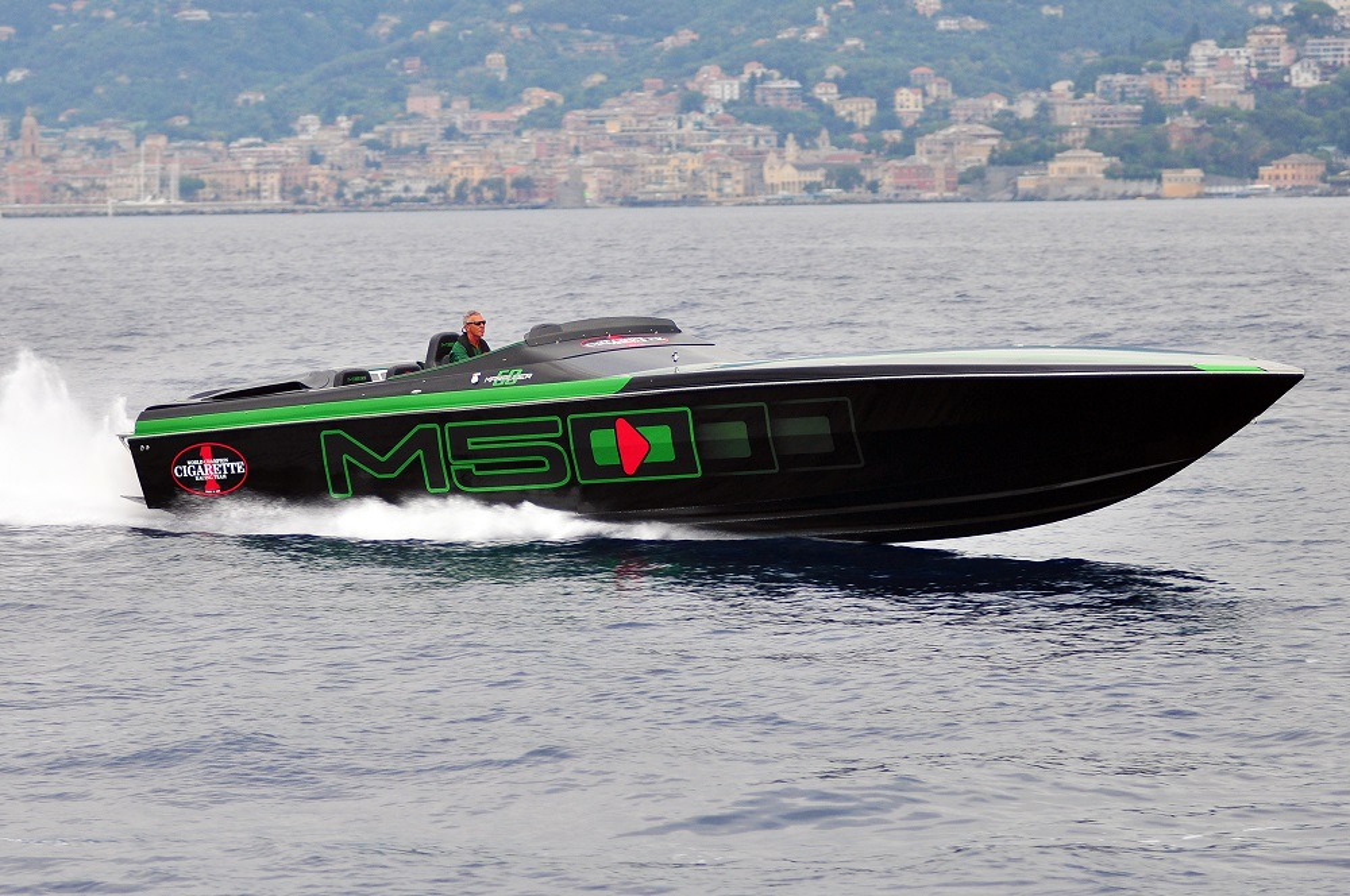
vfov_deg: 8.3
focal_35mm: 165
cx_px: 675
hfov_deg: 12.5
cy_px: 448
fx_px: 6179
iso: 200
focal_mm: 110
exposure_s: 1/1000
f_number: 2.8
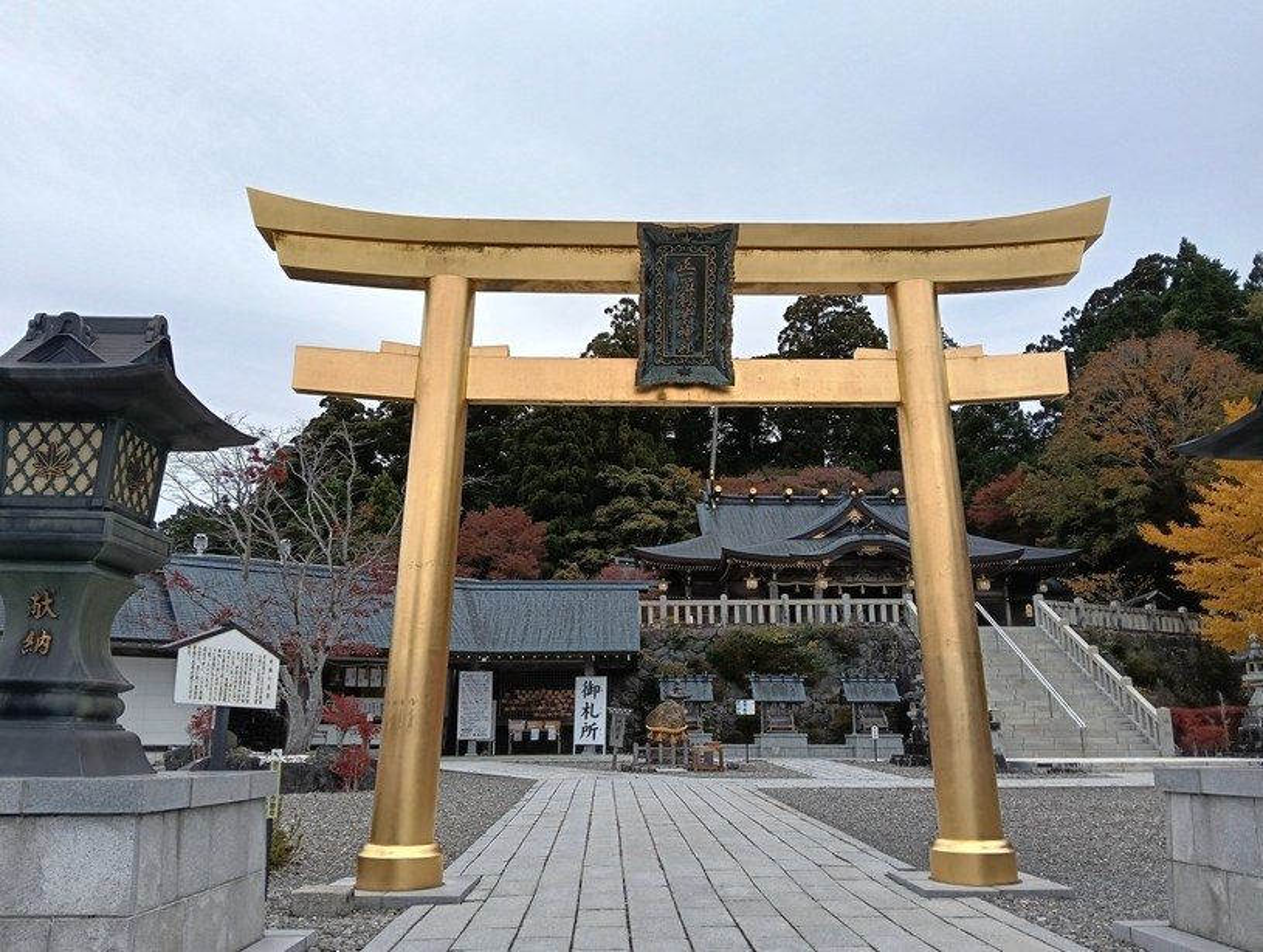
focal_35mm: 27
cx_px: 632
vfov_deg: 51.5
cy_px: 476
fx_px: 987
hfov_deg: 65.2
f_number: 1.8
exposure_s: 1/310
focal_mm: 3.98
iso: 50
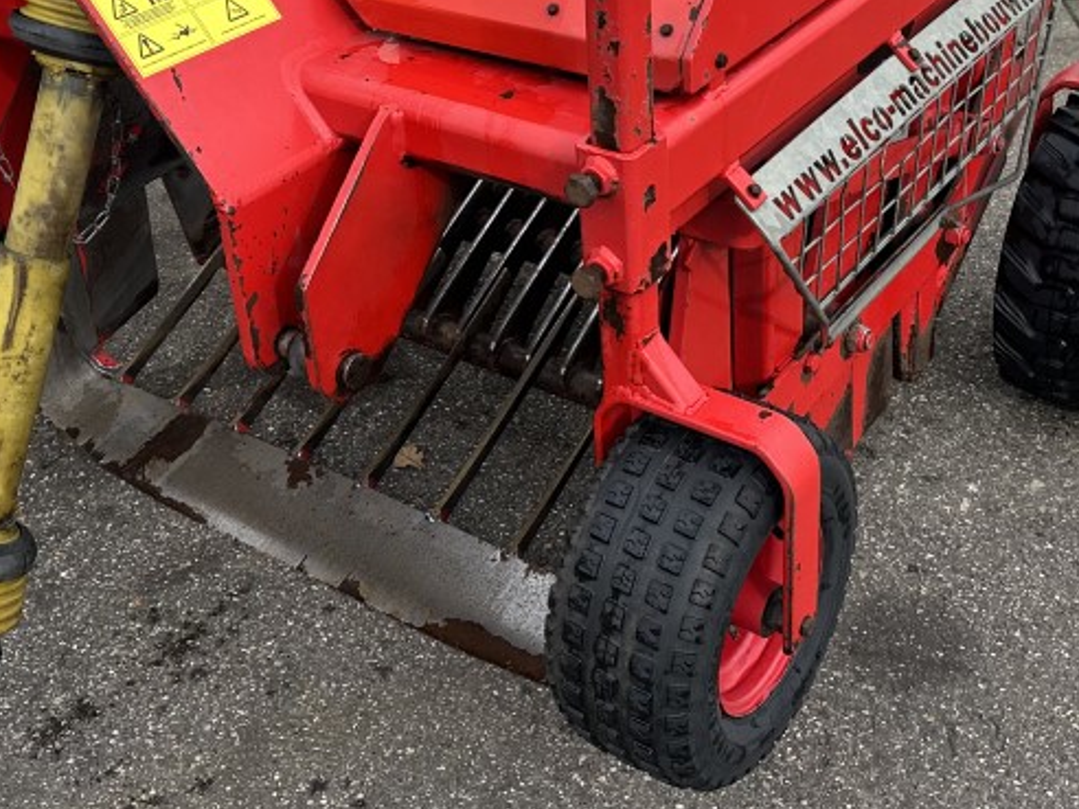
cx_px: 555
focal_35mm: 50
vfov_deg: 28.4
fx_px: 1559
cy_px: 151
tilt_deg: -25.4
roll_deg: +1.0
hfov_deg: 38.2
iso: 80
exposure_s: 1/1587
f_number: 1.78
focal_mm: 6.86
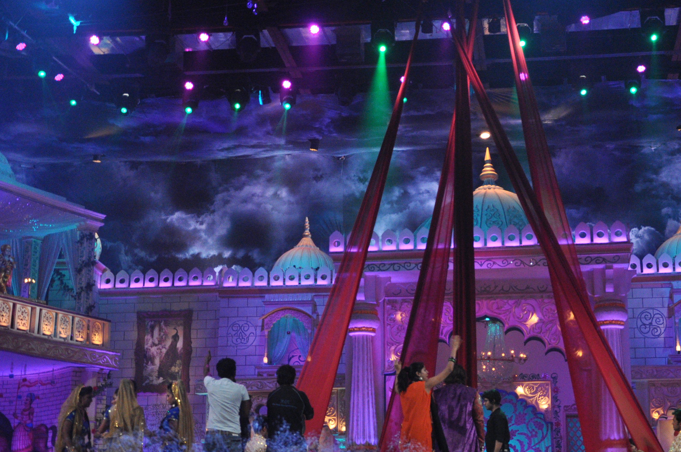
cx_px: 456
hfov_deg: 32.6
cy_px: 282
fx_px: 1153
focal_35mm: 61
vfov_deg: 22.2
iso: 1600
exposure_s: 1/80
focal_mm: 30
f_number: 4.2
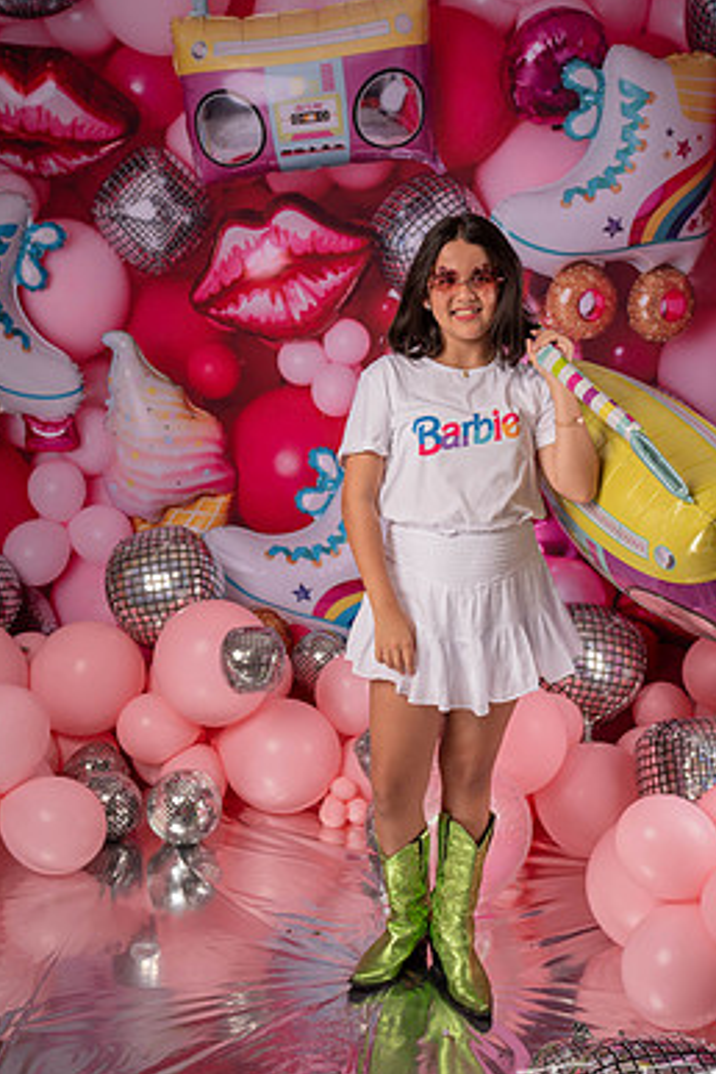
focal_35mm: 43
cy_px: 580
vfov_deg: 45.4
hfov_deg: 31.2
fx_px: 1283
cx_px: 400
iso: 125
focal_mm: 37
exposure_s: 1/100
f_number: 4.5
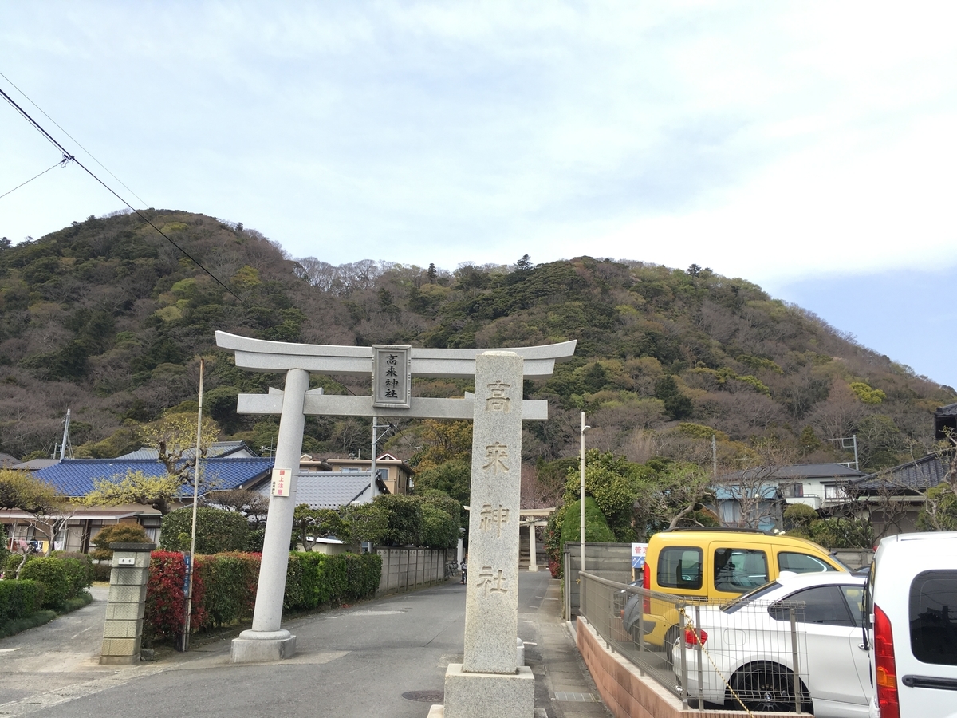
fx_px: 802
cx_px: 478
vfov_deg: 48.2
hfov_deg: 61.7
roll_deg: -1.2
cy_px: 359
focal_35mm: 29
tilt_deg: +11.9
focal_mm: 4.15
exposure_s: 1/620
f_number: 2.2
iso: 25
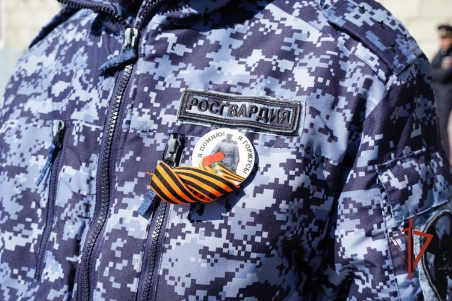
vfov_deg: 28.9
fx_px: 584
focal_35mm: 46
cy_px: 150
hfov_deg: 42.3
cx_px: 226
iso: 100
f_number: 5
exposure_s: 1/500
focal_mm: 31
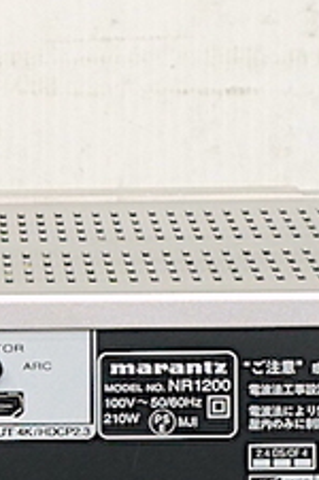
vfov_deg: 3.8
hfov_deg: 2.5
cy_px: 465
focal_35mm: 549
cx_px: -194
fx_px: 7319
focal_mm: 22.3
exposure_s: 1/4
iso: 200
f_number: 5.6
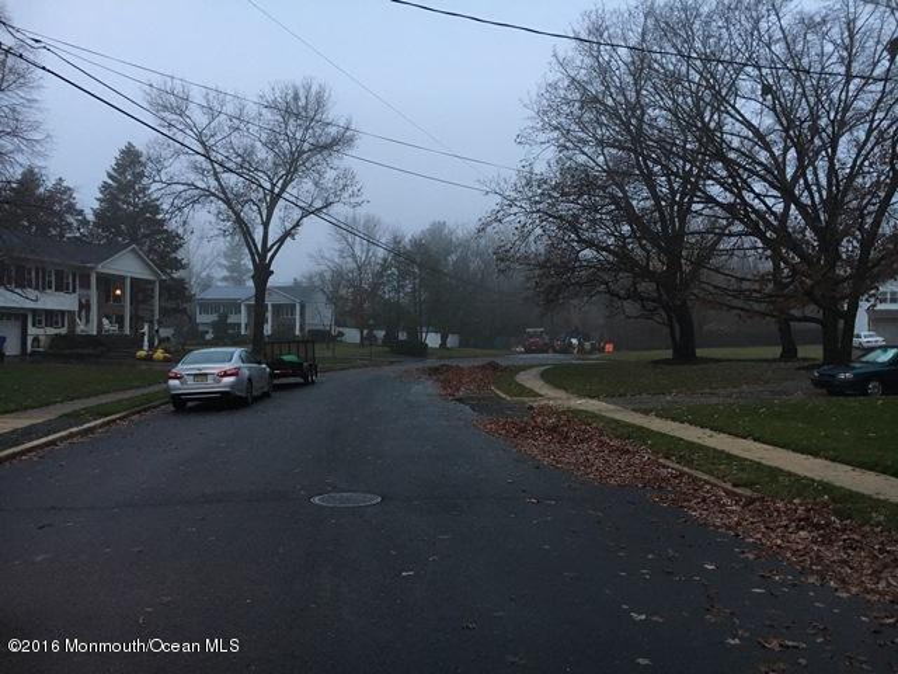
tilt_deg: -0.1
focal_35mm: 29
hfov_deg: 61.7
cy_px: 337
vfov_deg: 48.2
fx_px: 752
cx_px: 449
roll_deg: +0.7
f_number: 2.2
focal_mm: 4.15
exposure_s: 1/30
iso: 160
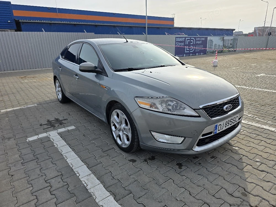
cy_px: 104
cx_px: 138
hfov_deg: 73.9
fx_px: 183
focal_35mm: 23
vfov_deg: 58.9
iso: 80
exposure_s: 1/10000
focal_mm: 6.3
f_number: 1.7
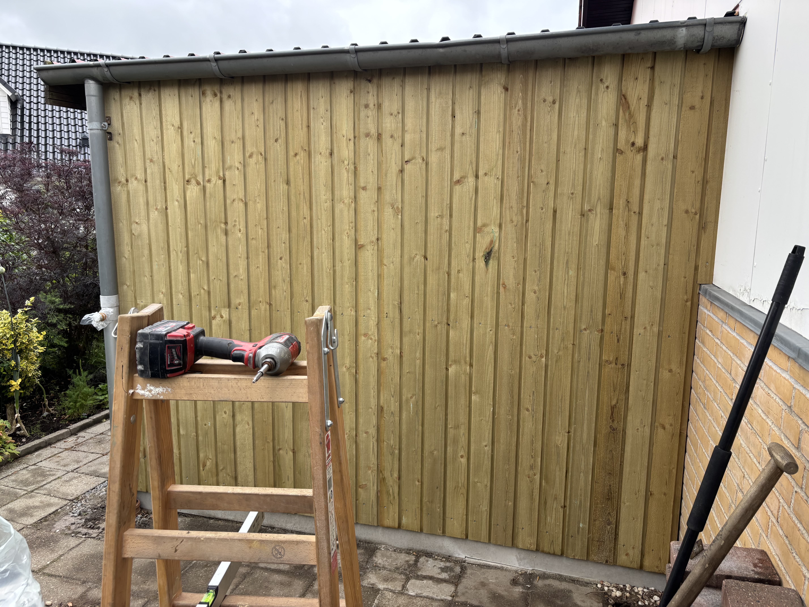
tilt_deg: -9.6
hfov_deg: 67.3
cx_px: 404
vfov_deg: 53.1
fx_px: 608
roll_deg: -1.2
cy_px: 304
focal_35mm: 26
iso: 50
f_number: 1.6
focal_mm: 5.96
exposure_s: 1/732
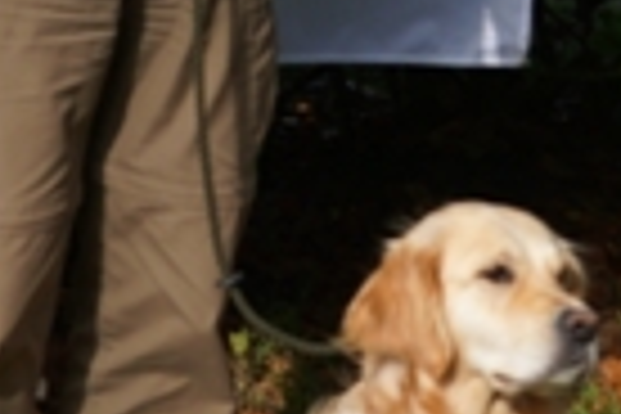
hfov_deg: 9.4
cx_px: 22
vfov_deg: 6.3
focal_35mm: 217
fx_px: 3743
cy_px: -70
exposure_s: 1/500
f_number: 4.5
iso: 100
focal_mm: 26
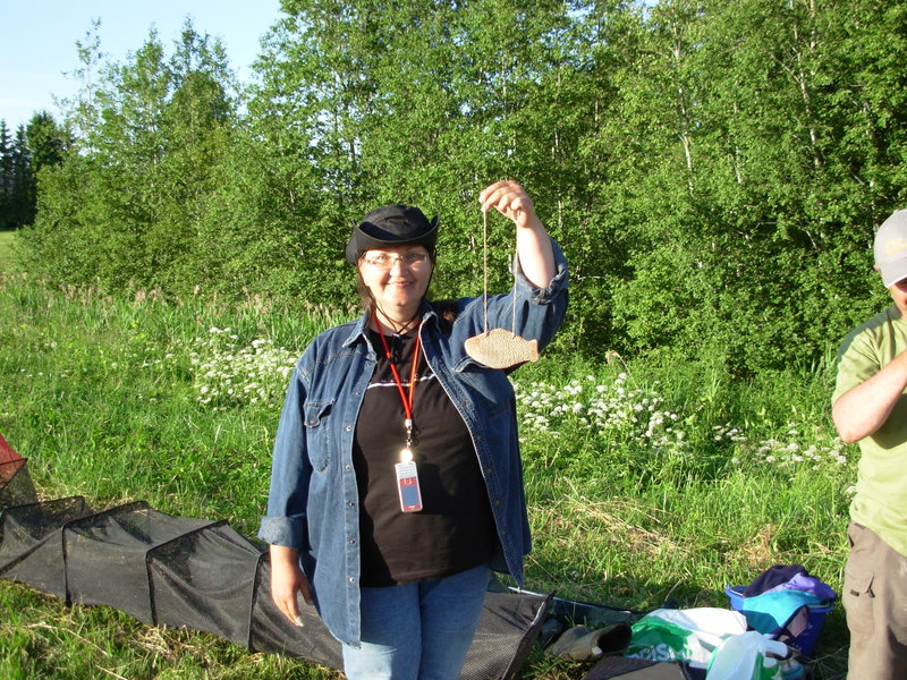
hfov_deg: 49.0
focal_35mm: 38
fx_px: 996
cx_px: 454
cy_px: 340
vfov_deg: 37.7
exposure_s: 1/296
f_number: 2.9
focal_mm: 6.3
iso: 50
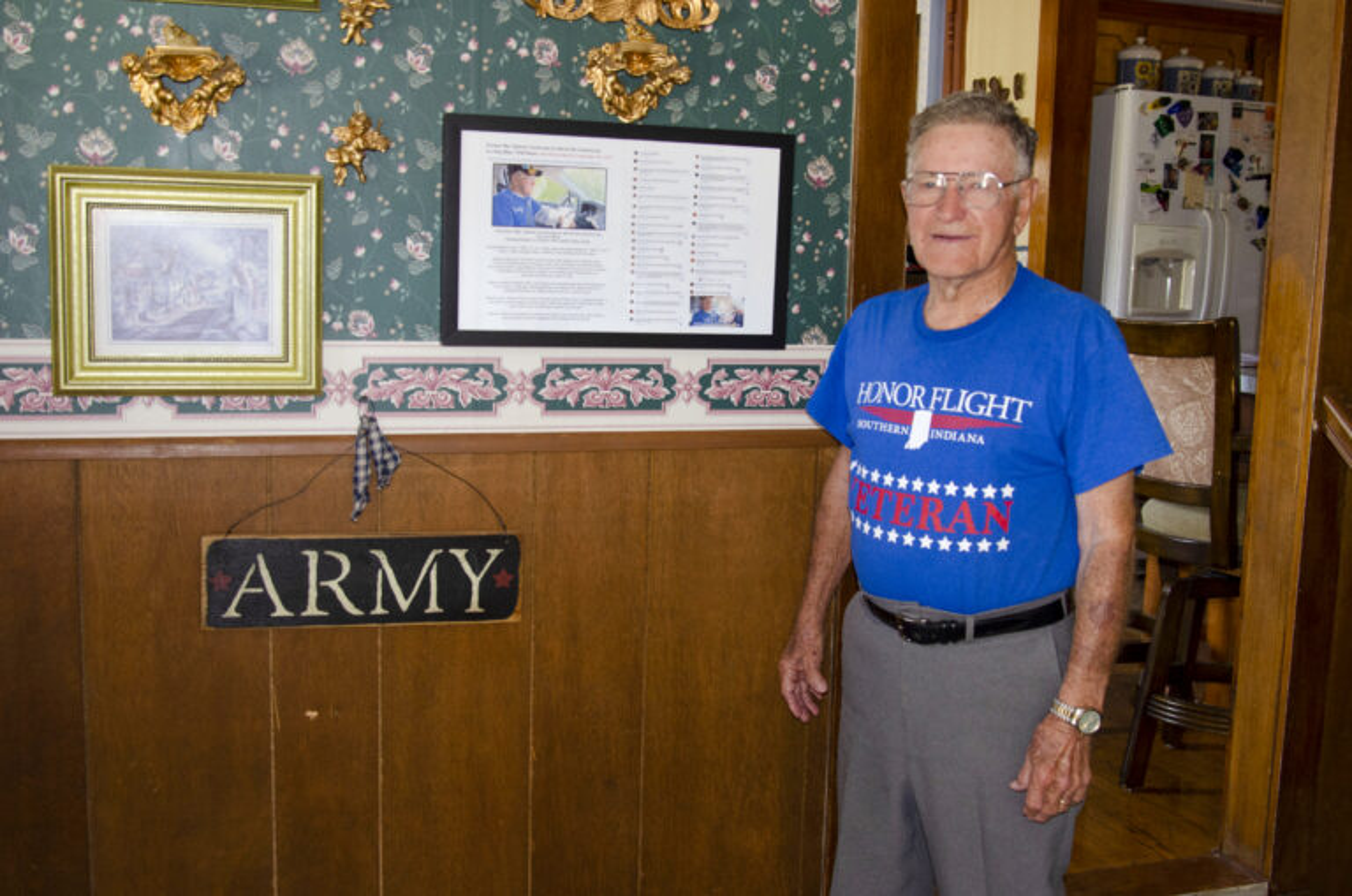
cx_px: 676
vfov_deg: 34.1
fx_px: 1462
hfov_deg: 49.6
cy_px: 448
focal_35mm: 39
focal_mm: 26
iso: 800
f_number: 3.8
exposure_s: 1/60
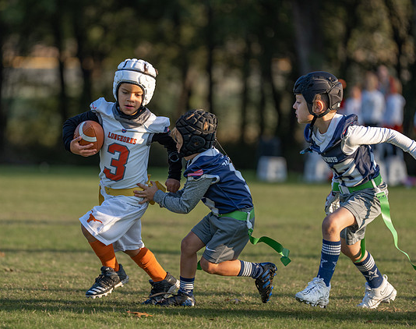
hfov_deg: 7.1
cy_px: 178
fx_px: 3370
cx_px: 136
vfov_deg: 5.6
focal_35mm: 275
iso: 125
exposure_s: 1/1000
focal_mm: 200
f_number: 2.8
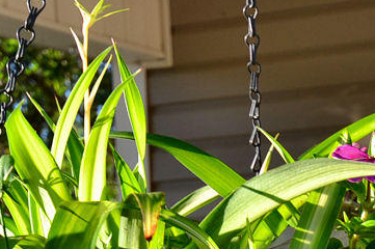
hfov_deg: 17.8
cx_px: 245
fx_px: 1197
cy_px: 304
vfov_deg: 11.6
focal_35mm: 115
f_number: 5.6
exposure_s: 1/60
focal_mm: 24
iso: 125
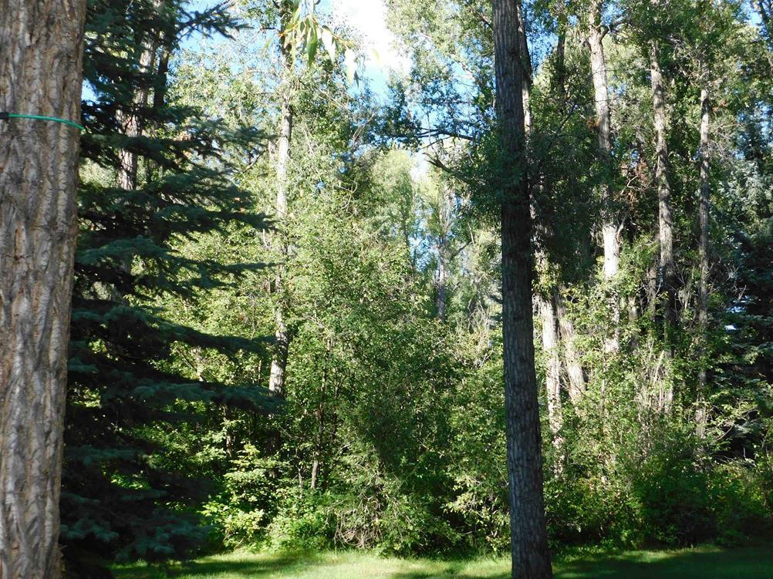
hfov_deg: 41.2
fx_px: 1027
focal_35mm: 46
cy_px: 295
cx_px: 383
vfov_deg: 31.5
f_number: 3.7
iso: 125
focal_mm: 8
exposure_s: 1/200
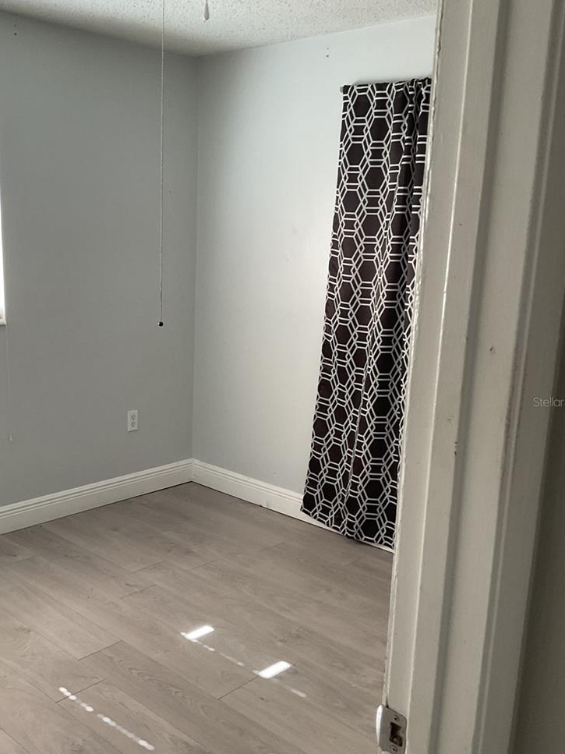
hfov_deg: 39.5
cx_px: 238
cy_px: 402
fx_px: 784
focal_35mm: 36
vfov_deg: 51.3
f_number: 1.8
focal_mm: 3
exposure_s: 1/120
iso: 50
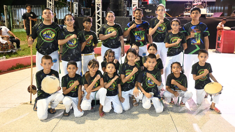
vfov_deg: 35.8
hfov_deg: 59.8
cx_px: 119
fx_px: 204
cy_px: 55
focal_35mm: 33
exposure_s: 1/30
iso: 4000
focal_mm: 20.5
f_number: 3.8
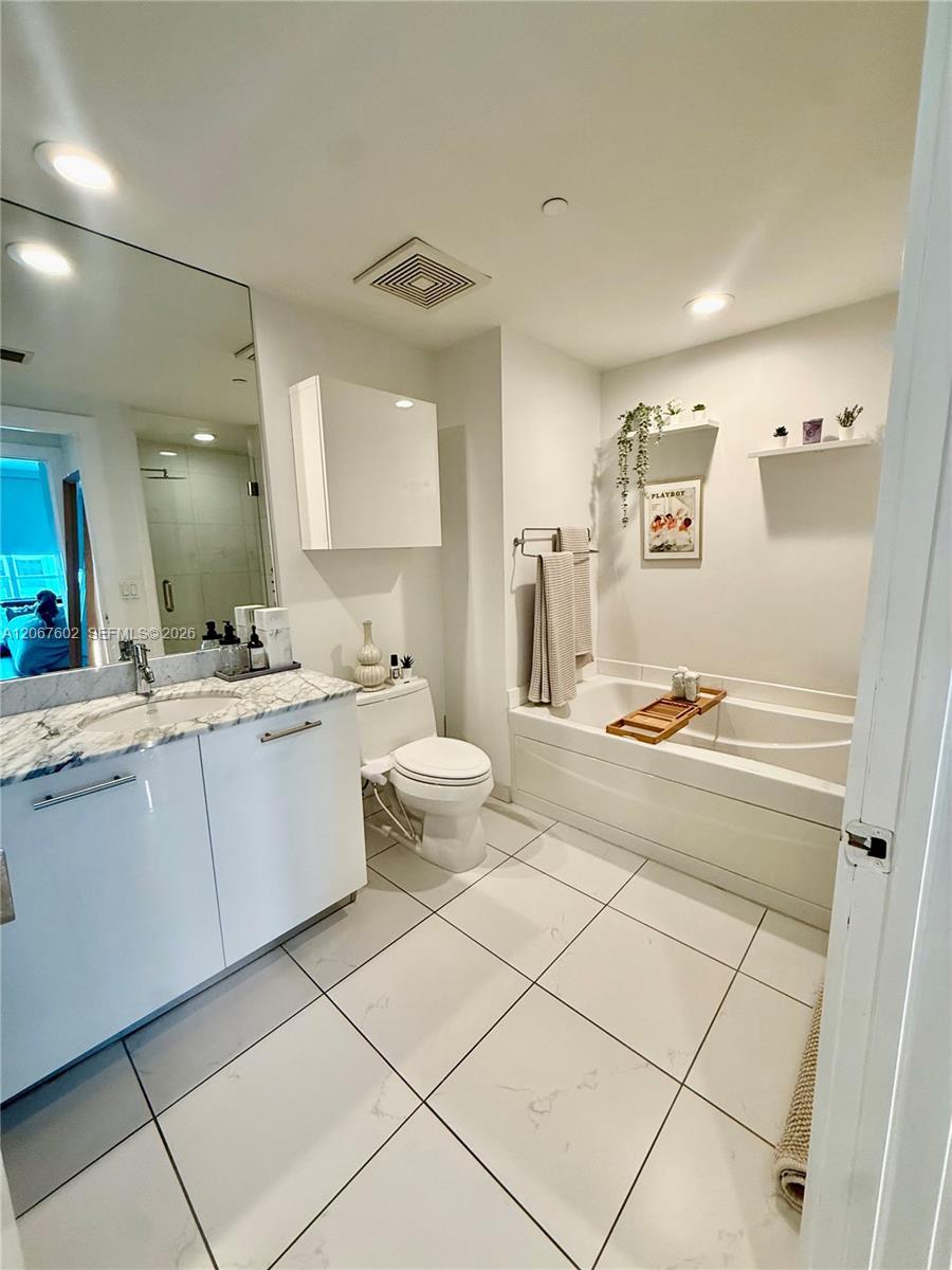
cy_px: 635
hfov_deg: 85.7
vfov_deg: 102.1
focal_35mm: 14
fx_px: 513
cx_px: 476
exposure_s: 1/120
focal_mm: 2.22
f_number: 2.2
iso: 250
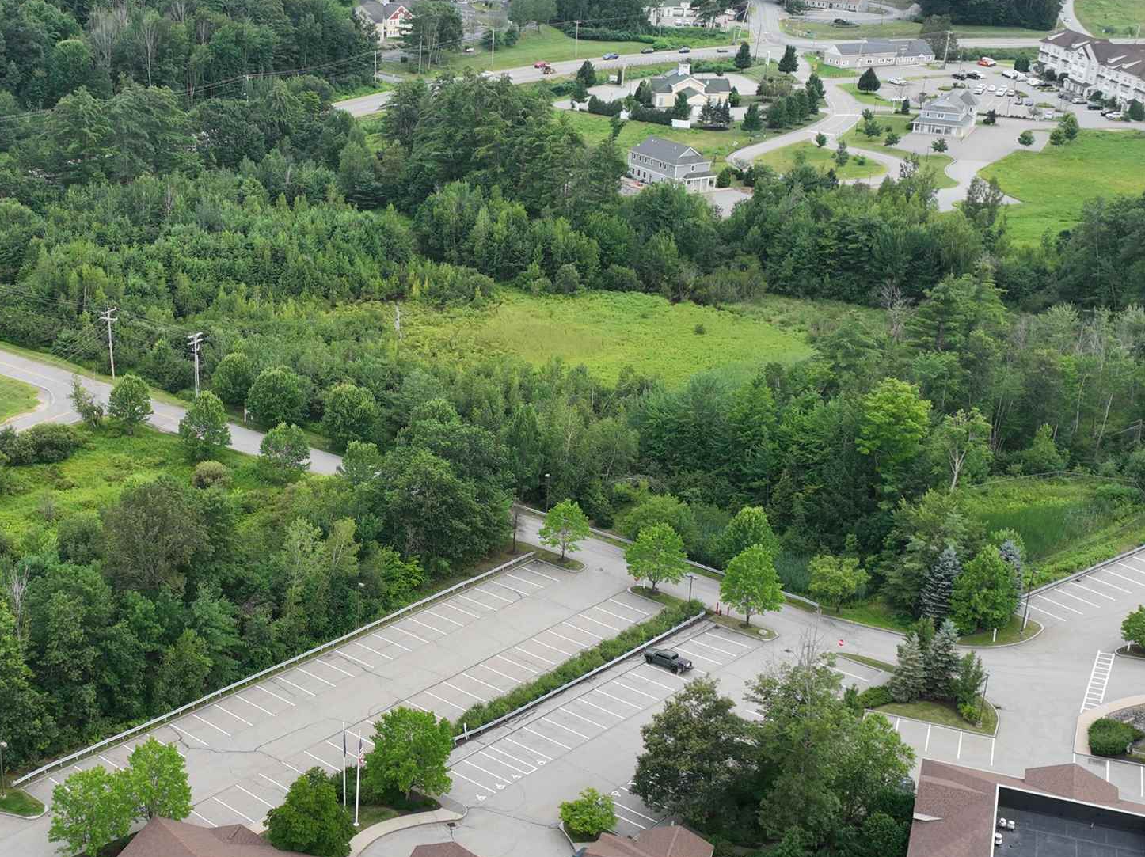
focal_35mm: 51
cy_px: 487
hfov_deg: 36.8
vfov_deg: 28.5
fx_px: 1686
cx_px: 323
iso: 130
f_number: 2.8
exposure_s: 1/400
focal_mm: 12.29
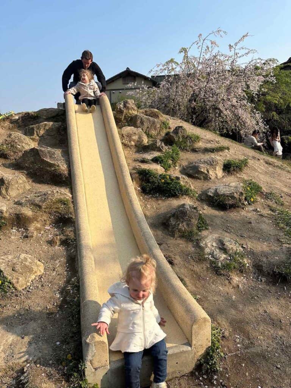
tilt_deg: -9.2
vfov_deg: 71.6
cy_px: 194
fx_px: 269
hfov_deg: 56.8
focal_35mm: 24
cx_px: 146
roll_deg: +0.3
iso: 80
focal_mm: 6.86
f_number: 1.78
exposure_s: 1/3356
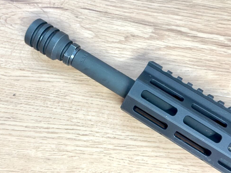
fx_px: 327
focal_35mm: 49
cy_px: 85
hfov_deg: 38.9
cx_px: 115
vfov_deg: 29.7
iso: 125
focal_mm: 6.86
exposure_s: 1/60
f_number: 1.78
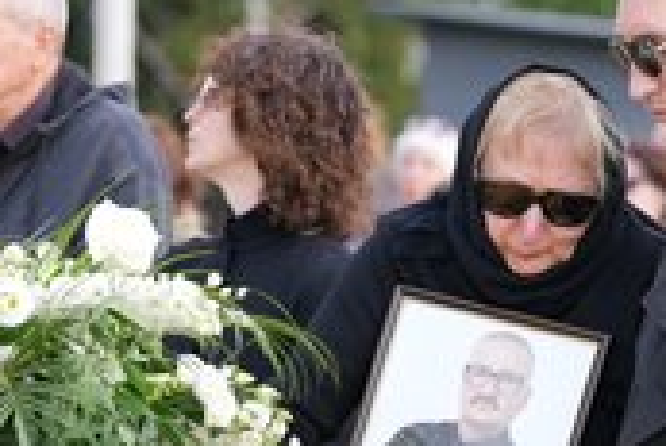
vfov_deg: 5.5
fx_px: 4614
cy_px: 375
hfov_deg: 8.3
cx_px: 435
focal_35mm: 249
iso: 80
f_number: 4
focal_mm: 108
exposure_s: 1/160
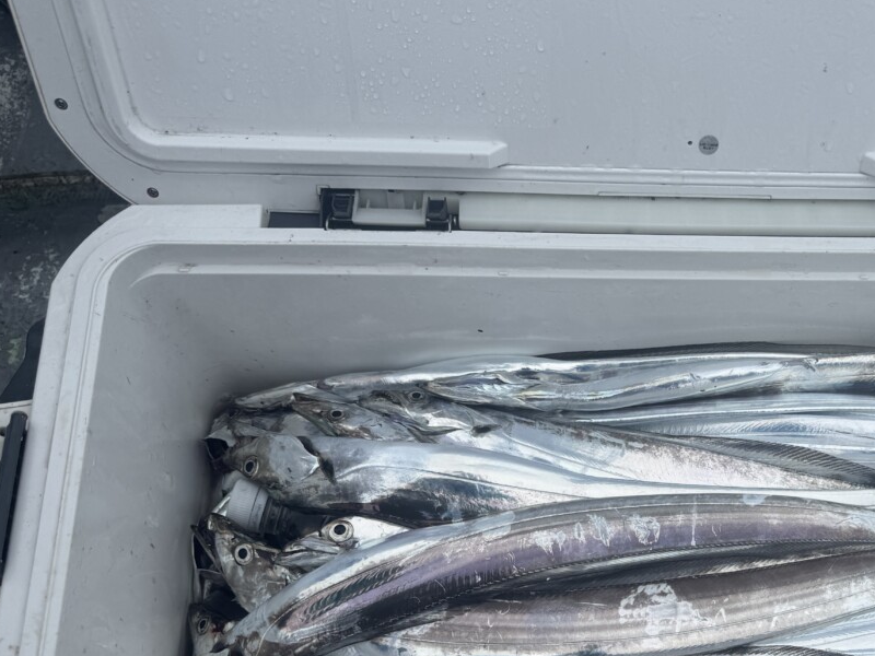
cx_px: 689
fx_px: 1011
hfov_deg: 44.7
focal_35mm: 40
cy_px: 495
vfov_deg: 35.1
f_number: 1.78
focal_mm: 6.76
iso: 80
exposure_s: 1/1923
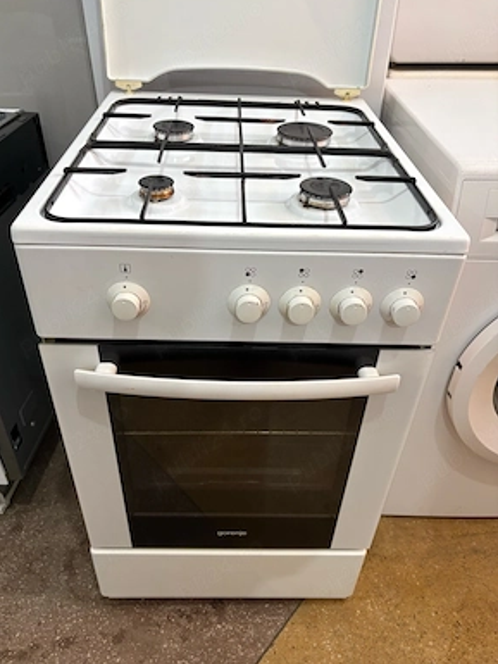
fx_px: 518
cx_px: 241
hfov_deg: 51.4
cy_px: 333
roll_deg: -1.8
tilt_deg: -39.2
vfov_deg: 65.3
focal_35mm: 27
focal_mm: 5.96
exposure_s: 1/60
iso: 200
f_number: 1.6
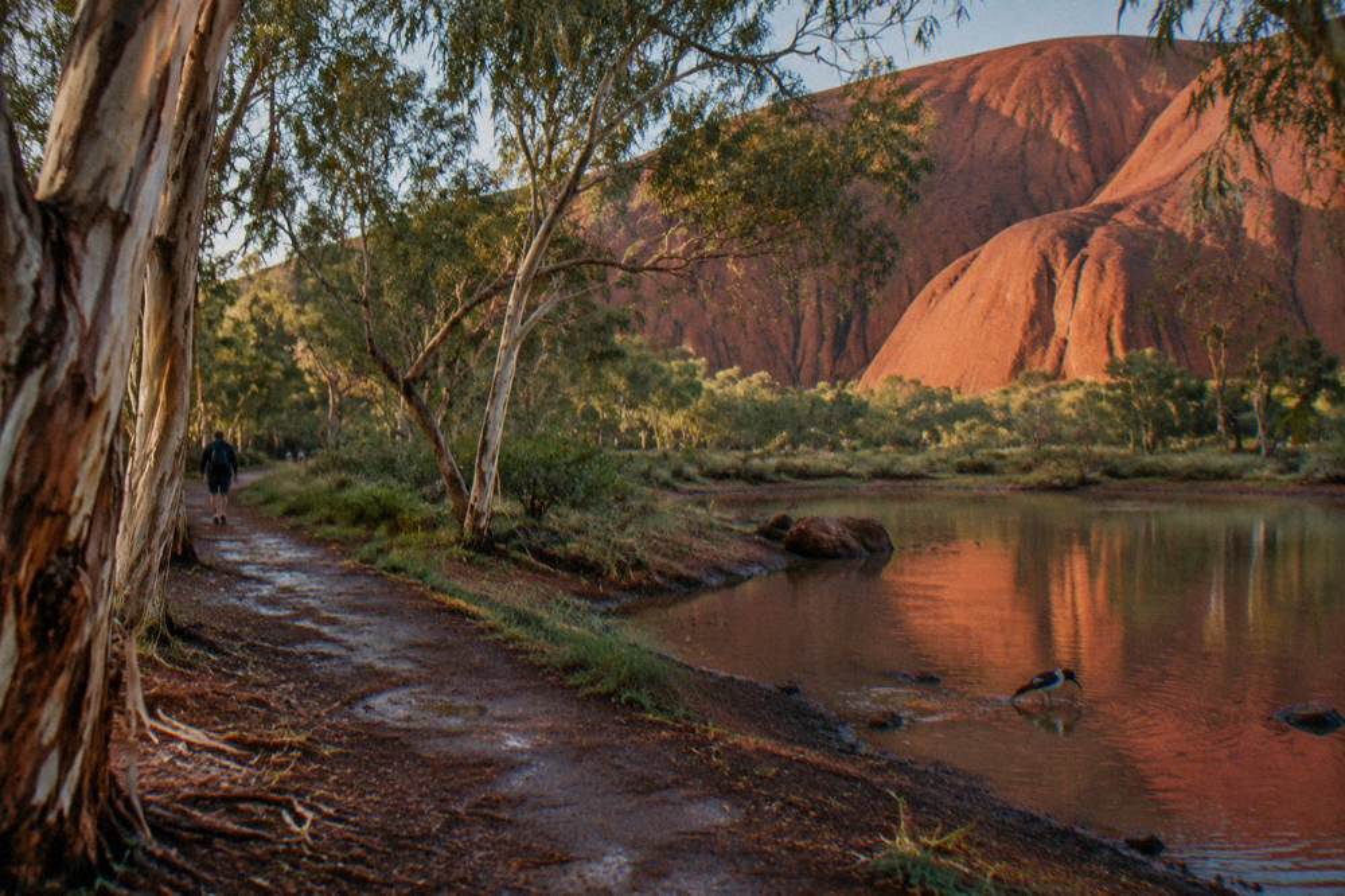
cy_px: 448
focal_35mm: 64
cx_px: 672
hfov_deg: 31.4
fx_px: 2390
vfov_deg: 21.2
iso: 320
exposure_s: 1/640
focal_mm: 64
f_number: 4
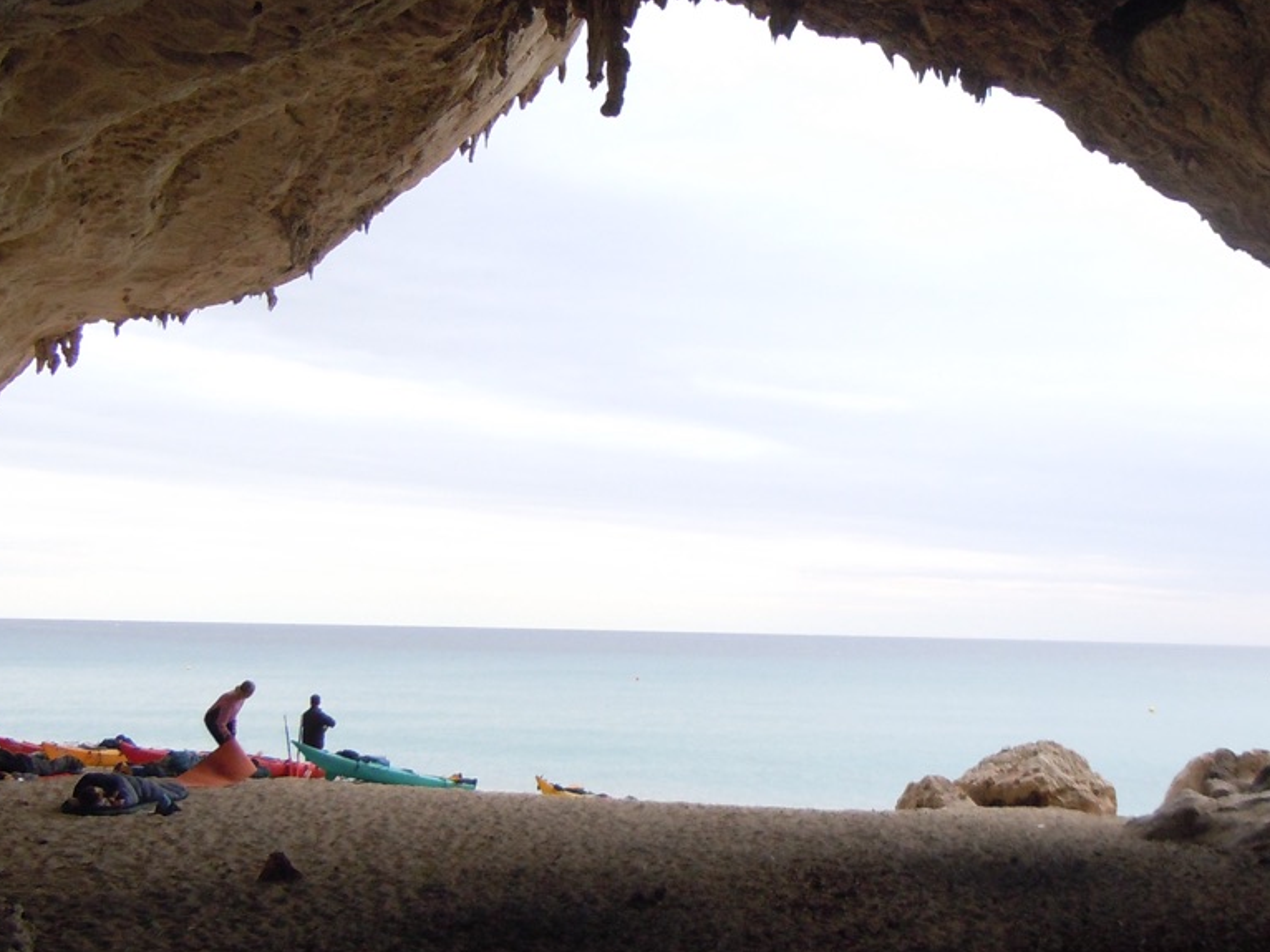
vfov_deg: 30.9
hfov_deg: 40.3
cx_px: 733
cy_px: 461
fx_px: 1724
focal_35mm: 47
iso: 400
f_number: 3.5
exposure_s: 1/60
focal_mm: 5.4
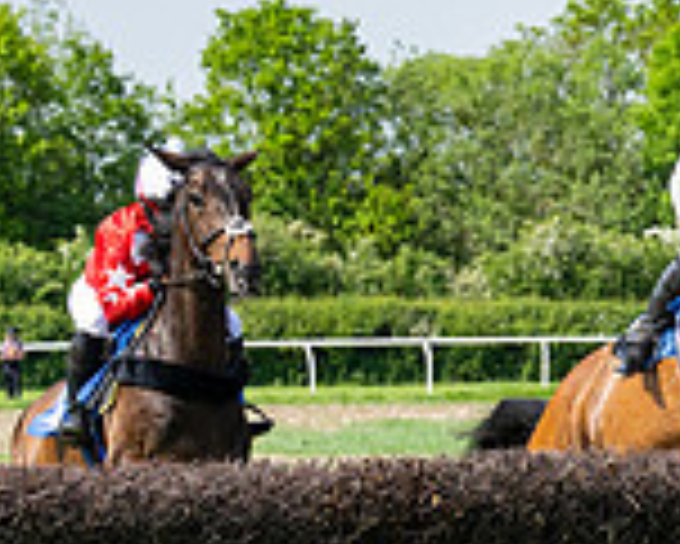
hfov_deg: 6.5
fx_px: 5921
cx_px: 1038
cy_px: 593
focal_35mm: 294
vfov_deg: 5.3
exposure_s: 1/2500
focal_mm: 70
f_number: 5
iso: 400
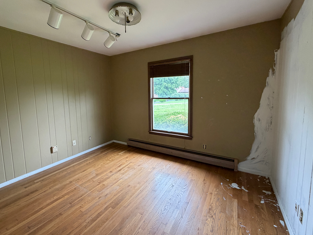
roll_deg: +1.4
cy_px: 108
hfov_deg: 94.4
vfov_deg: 78.0
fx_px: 145
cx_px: 149
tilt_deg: -5.8
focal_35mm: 16
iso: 250
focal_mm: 2.22
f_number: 2.2
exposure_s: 1/121
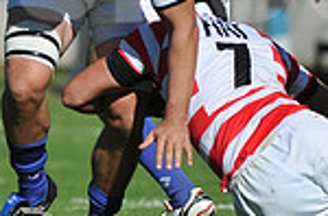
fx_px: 15849
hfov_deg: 1.2
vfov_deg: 0.8
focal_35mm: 1745
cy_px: -51
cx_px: 22
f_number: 3.5
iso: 200
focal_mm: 300
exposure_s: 1/4000
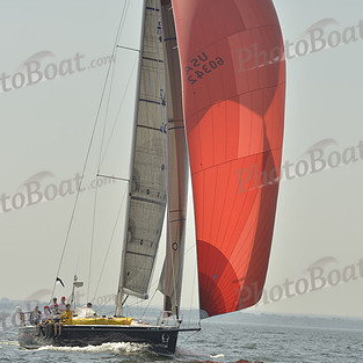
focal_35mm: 192
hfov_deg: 9.1
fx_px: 2278
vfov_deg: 9.1
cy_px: 119
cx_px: 176
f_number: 8
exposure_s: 1/1250
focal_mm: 122
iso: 200
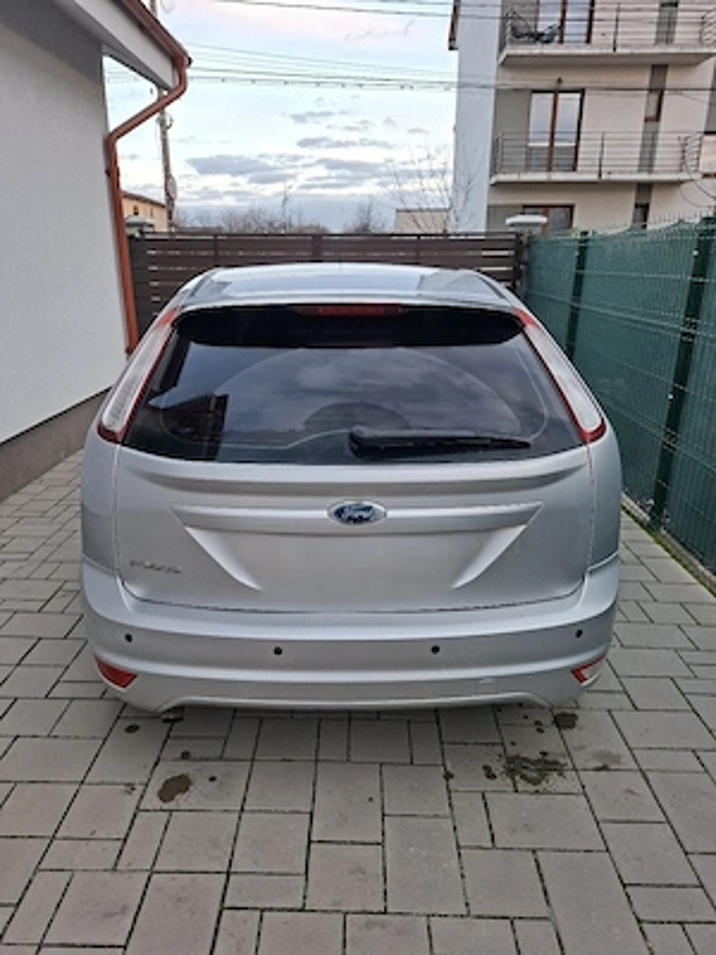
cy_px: 478
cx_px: 358
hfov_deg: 58.9
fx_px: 634
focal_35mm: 23
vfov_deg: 73.9
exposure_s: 1/100
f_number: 1.8
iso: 50
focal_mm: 5.54
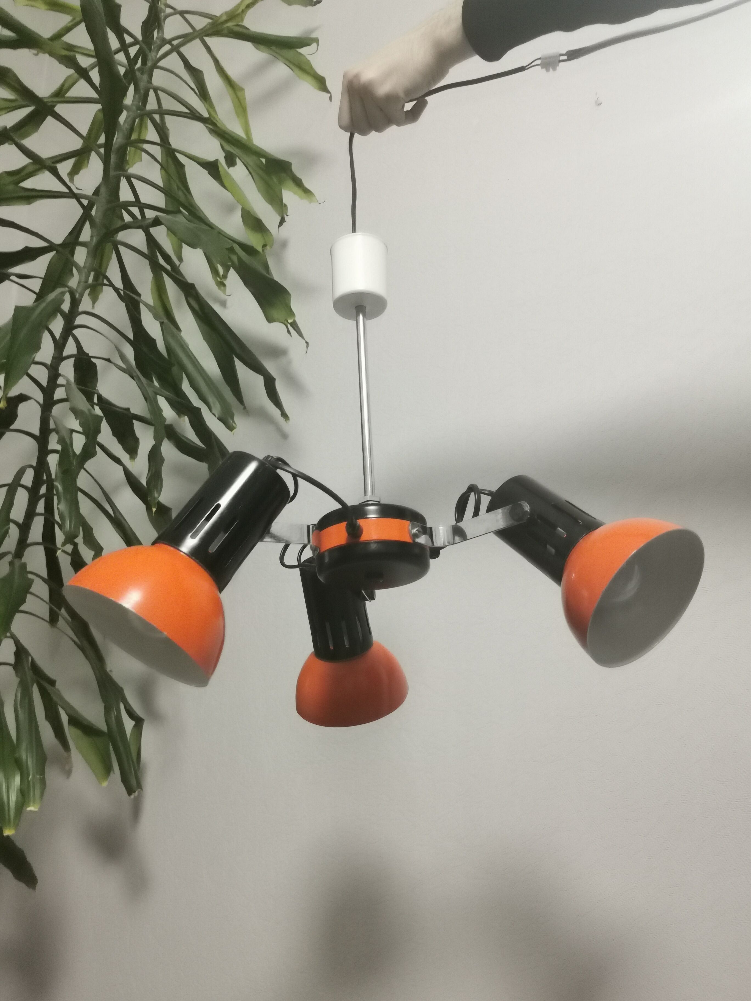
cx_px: 376
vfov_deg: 61.7
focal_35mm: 29
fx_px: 839
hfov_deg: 48.2
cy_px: 500
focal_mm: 5.58
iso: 400
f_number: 1.8
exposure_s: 1/23
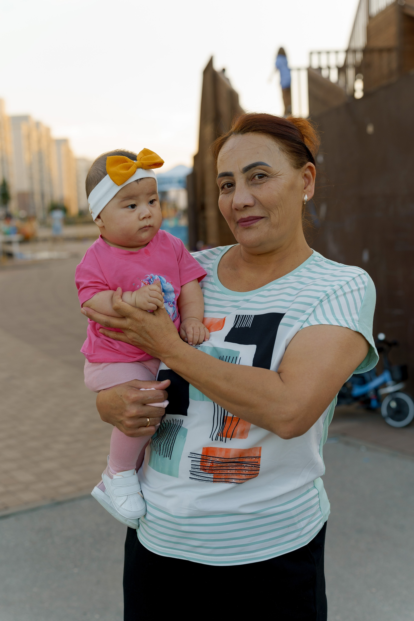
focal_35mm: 50
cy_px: 310
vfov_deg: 39.6
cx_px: 207
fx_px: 862
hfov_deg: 27.0
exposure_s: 1/200
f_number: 3.5
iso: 320
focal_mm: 50
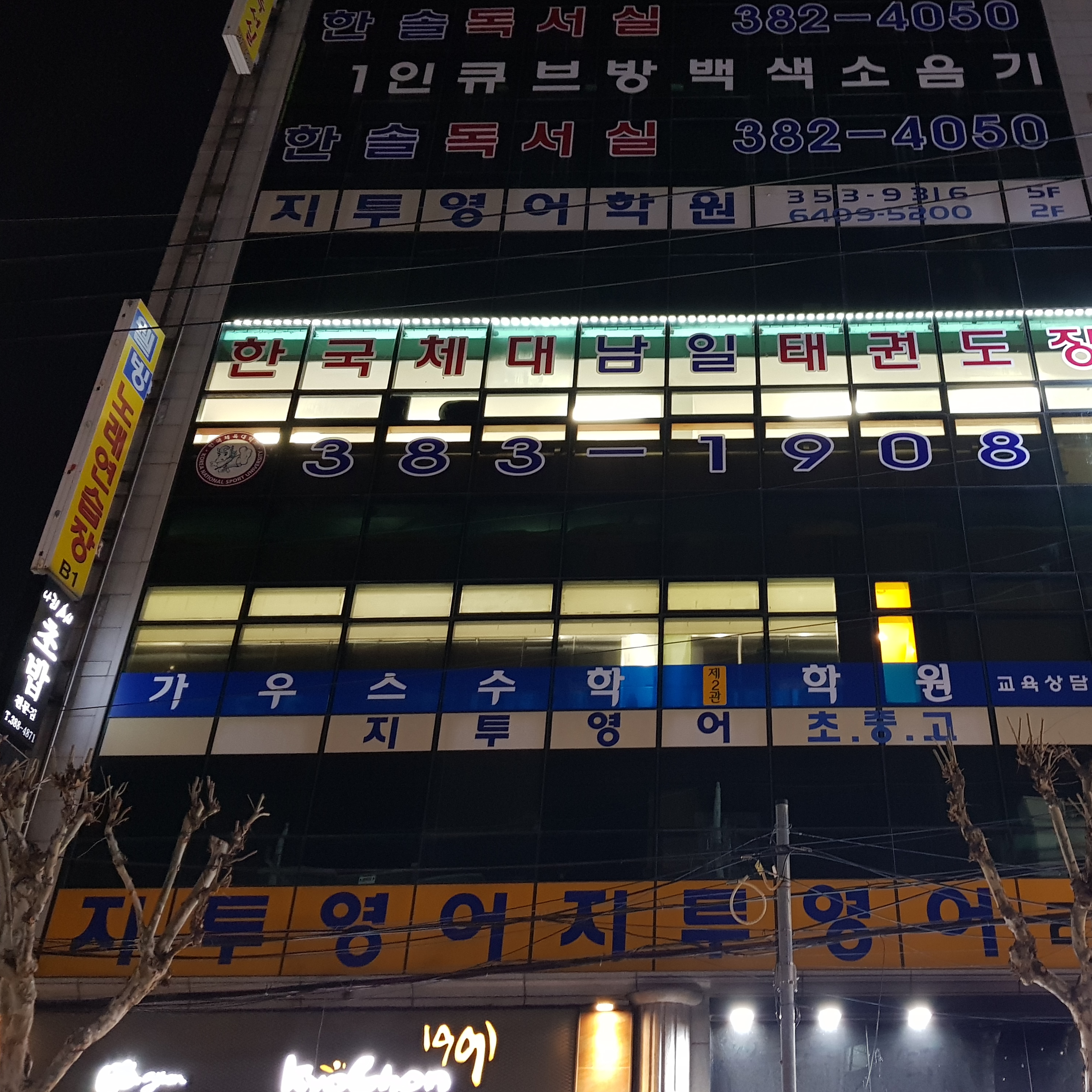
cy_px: 550
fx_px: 1106
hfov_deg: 51.6
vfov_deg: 52.5
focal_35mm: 31
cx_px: 722
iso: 200
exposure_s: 1/11
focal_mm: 4.2
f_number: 1.7
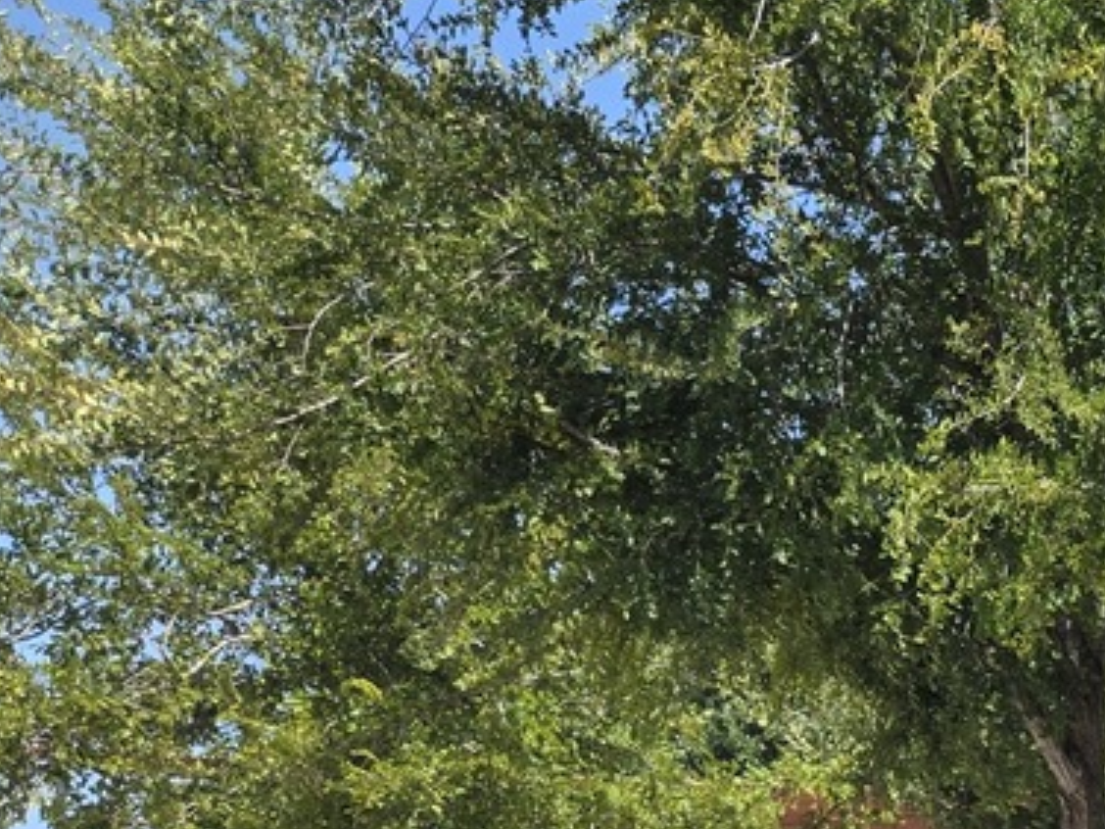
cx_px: 2016
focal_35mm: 88
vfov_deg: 15.8
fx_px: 2809
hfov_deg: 17.7
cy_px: 1120
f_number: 1.8
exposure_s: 1/2921
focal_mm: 5.4
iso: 64
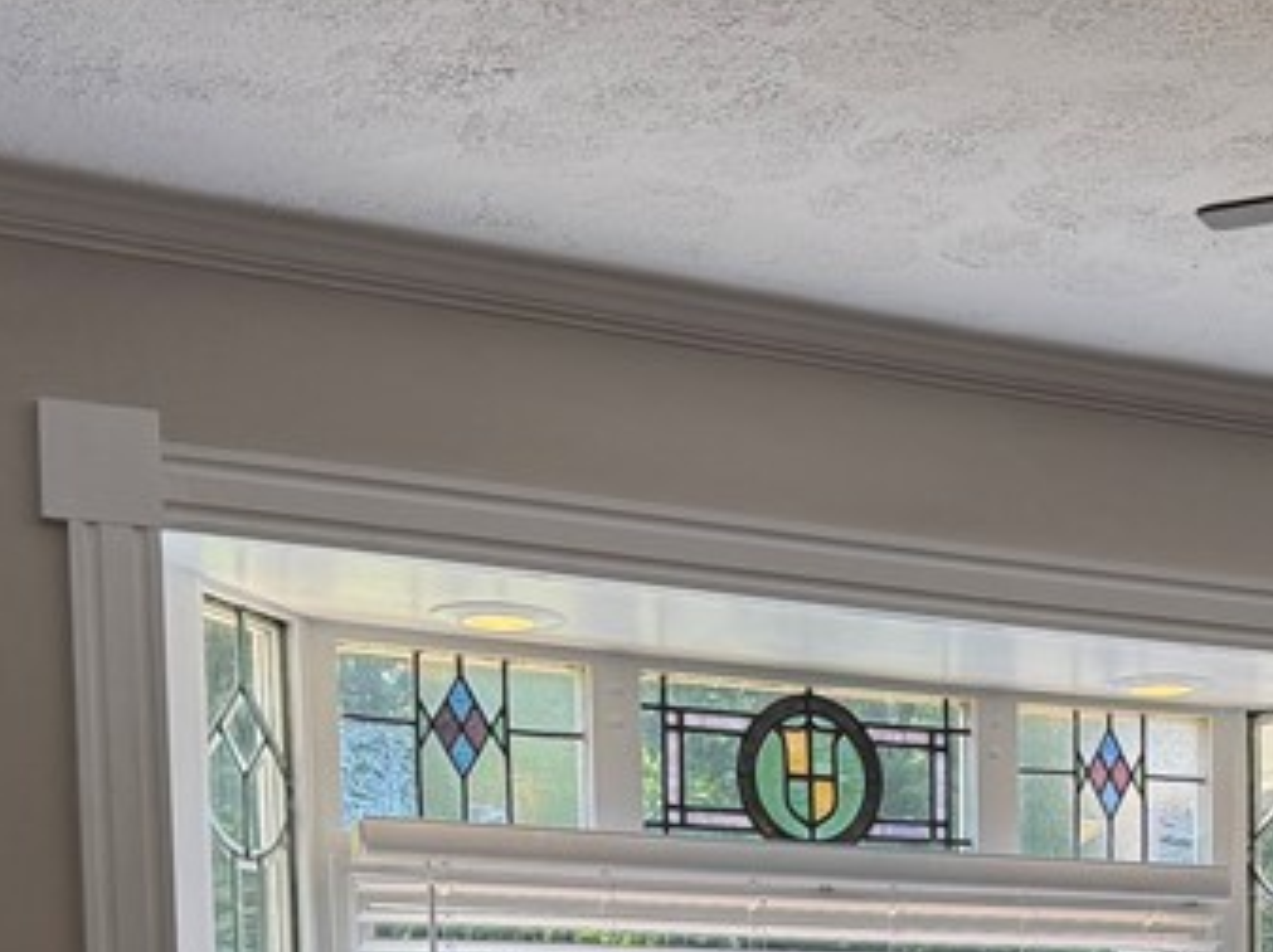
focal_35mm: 73
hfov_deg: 26.0
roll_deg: -0.2
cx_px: 1107
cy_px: 1337
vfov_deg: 18.3
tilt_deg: -4.2
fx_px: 2682
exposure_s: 1/580
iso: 100
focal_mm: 6.76
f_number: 1.78
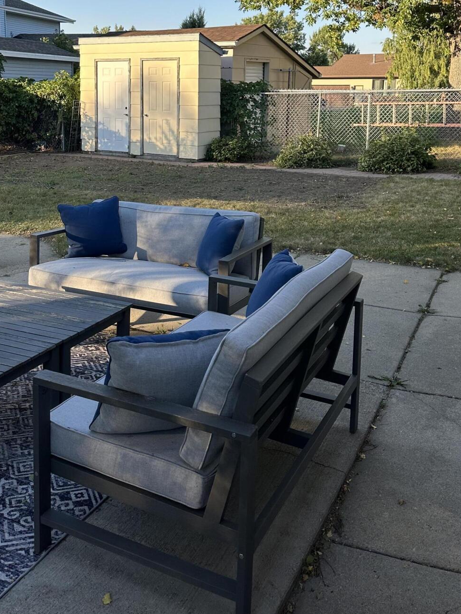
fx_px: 657
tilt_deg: -7.2
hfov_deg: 38.5
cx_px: 185
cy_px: 178
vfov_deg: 48.8
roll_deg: -1.7
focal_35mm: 37
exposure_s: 1/1107
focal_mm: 6.86
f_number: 1.78
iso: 80
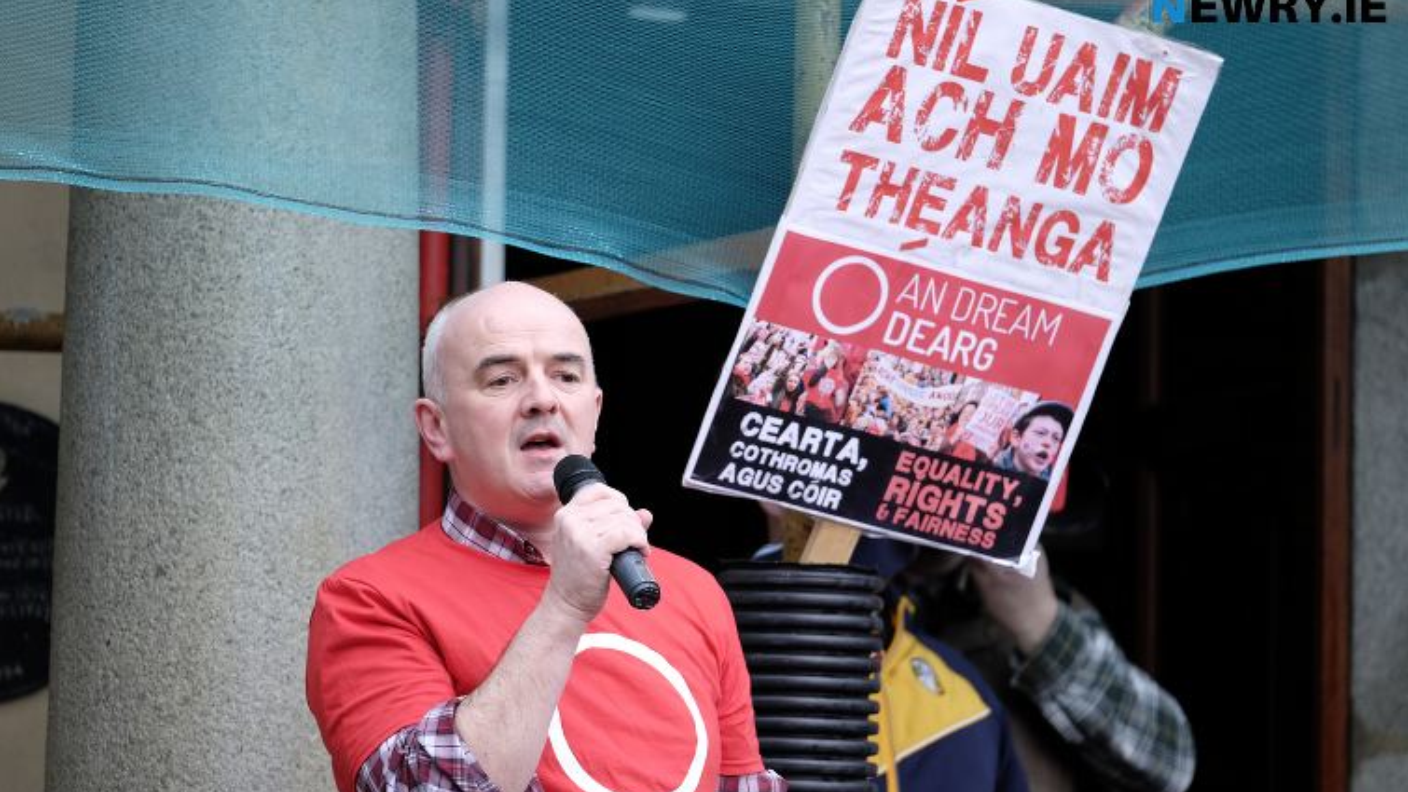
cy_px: 437
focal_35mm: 213
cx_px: 707
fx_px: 7954
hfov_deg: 10.1
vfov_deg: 5.7
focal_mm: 134.4
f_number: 2.8
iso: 400
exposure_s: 1/400
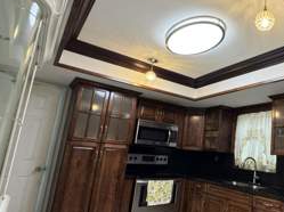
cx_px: 228
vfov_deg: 51.2
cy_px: 113
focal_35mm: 27
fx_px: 221
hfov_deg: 60.1
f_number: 2.2
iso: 250
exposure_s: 1/60
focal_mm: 2.22
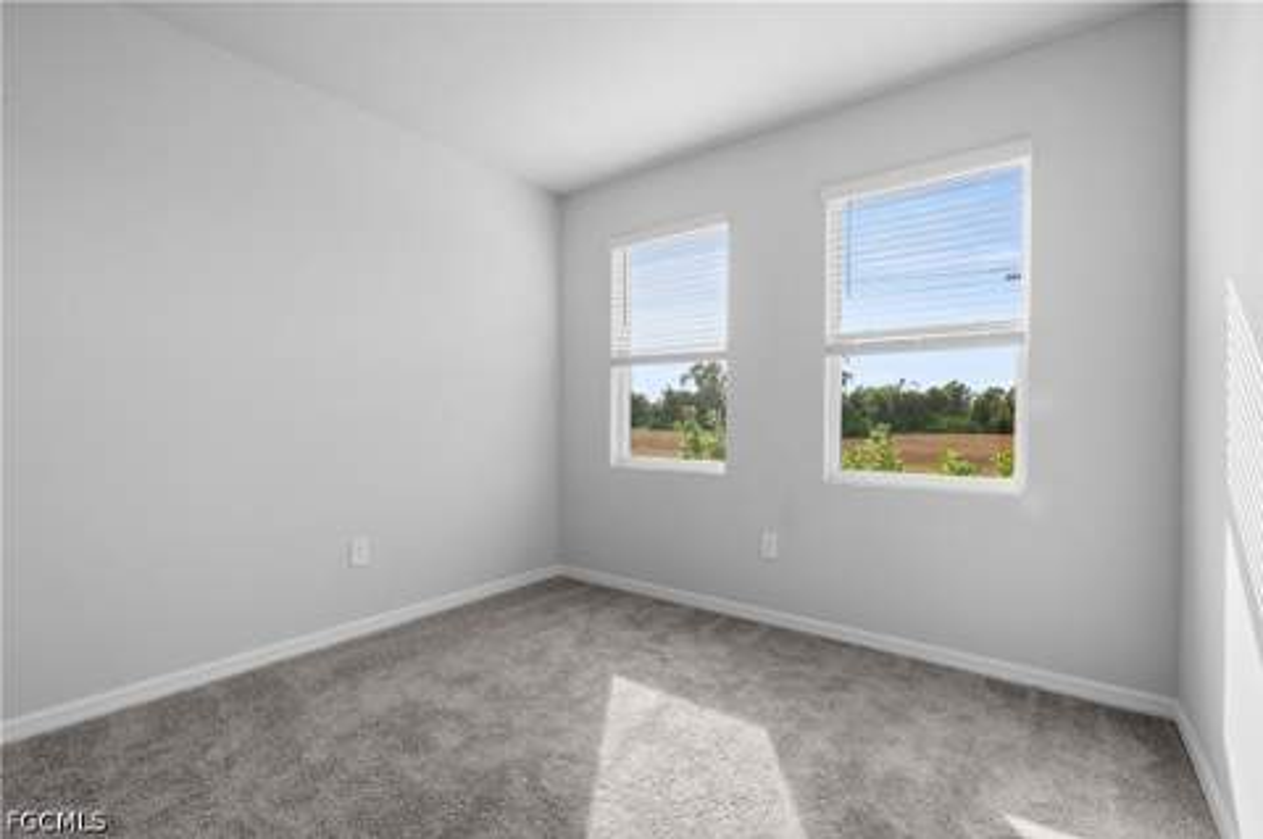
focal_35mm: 16
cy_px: 420
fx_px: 561
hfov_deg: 96.8
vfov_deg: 73.6
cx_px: 632
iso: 320
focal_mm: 16
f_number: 10
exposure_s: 1/40
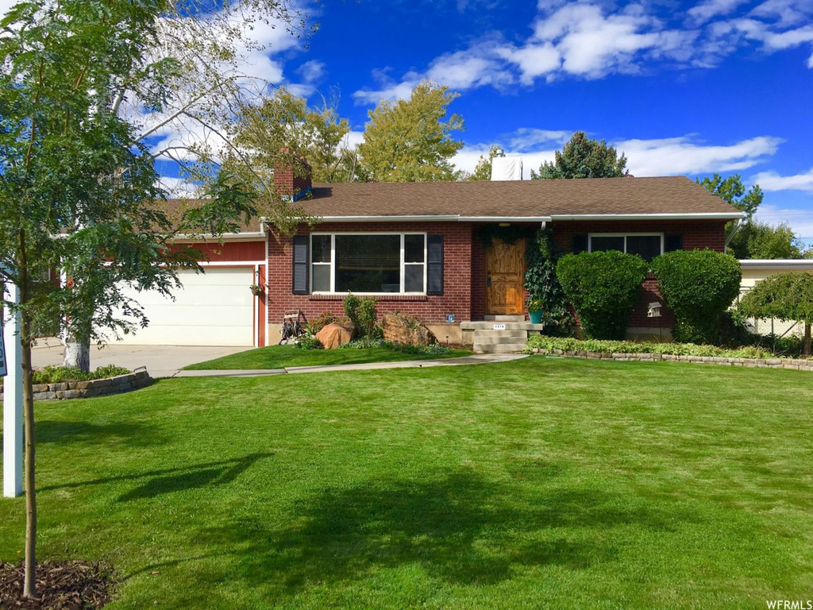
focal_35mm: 29
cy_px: 305
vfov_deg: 48.2
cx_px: 406
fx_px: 681
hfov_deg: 61.7
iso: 25
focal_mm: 4.15
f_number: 2.2
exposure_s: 1/1399
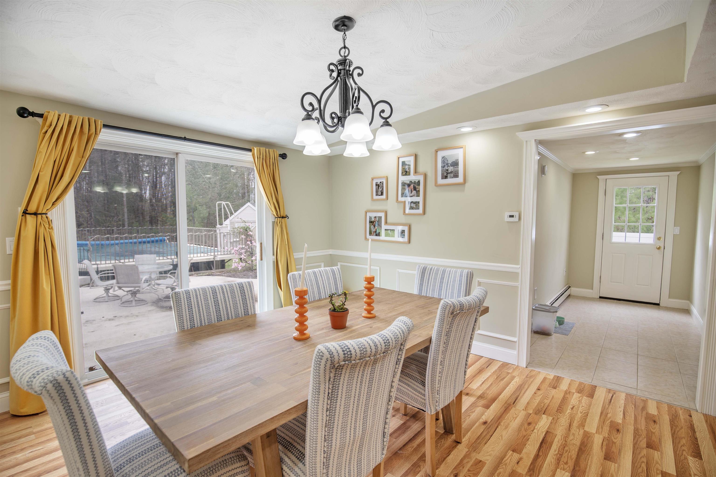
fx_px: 318
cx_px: 358
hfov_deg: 96.7
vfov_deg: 73.7
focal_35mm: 16
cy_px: 238
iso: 100
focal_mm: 16
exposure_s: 1/13
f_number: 4
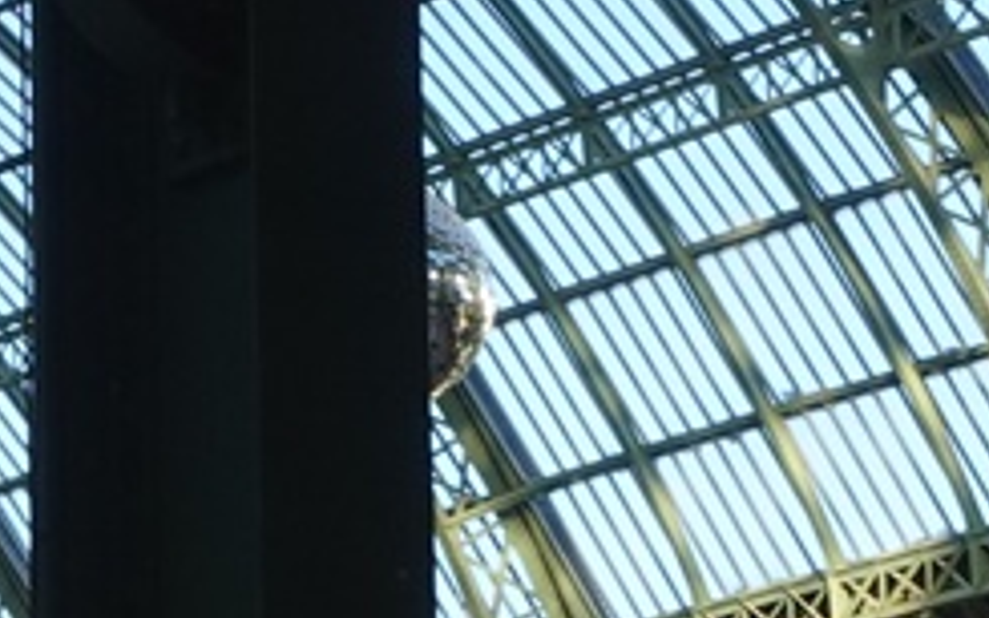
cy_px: 634
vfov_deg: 4.7
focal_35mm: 280
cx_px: -329
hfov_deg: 7.4
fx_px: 7545
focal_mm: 14.9
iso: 125
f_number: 5.6
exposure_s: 1/125
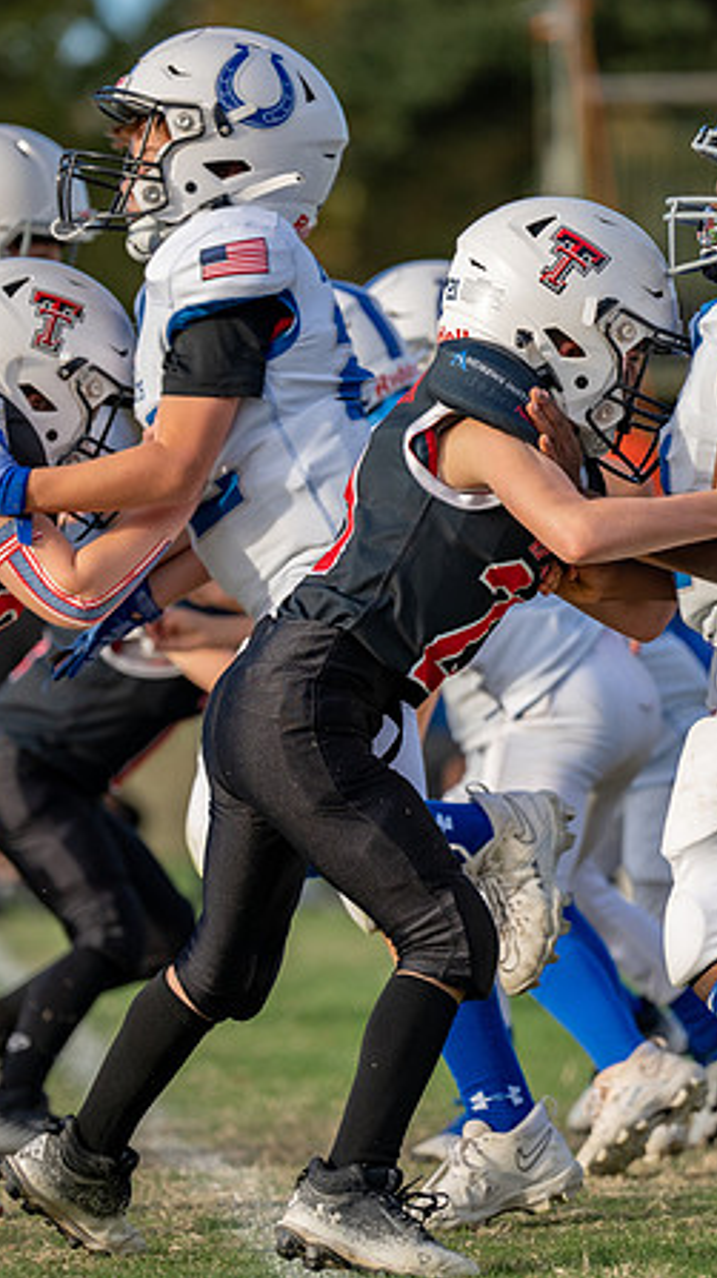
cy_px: 605
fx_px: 10932
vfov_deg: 6.7
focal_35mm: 323
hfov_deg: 3.8
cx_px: 320
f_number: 2.8
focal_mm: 171
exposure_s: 1/1250
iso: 160
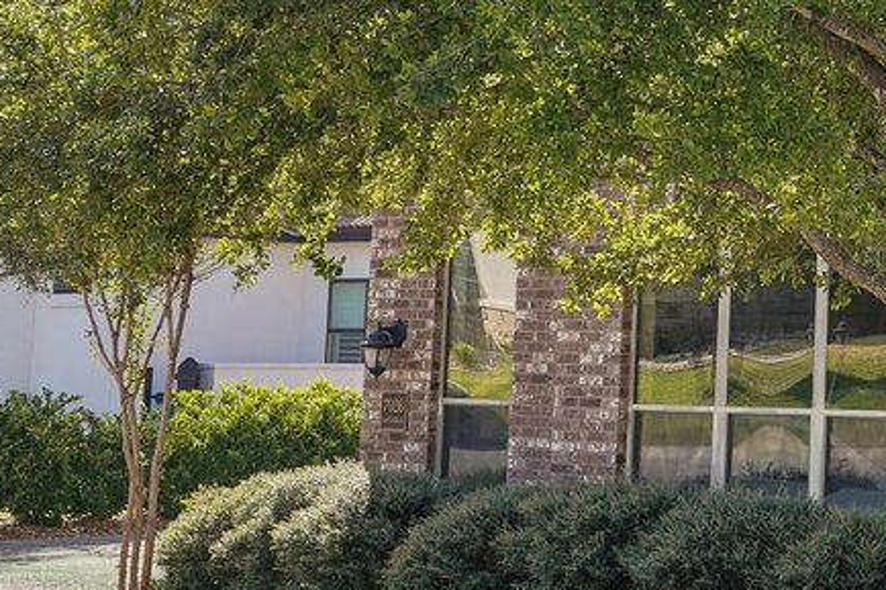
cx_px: 1396
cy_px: 90
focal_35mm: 99
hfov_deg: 18.0
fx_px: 2432
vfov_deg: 13.7
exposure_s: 1/160
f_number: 8
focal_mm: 26.5
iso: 100
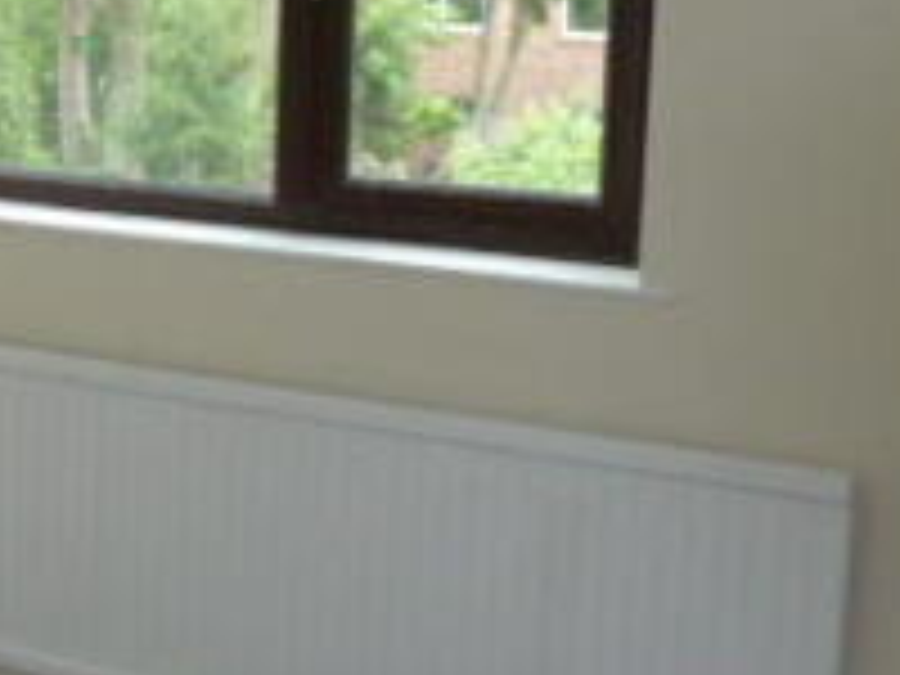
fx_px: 1898
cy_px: 191
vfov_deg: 20.1
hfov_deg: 24.8
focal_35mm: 73
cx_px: -101
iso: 200
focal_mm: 4.1
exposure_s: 1/30
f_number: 3.3
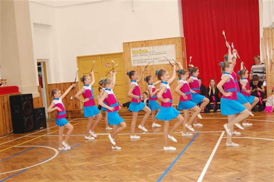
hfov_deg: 41.2
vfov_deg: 28.0
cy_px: 91
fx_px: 365
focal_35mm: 48
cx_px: 137
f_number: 4.5
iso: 900
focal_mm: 32
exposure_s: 1/60
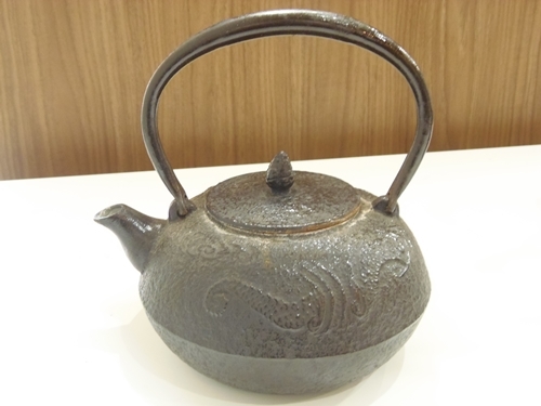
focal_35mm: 42
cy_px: 203
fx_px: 656
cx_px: 270
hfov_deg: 44.8
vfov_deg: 34.3
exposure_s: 1/8
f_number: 3.6
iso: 400
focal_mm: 7.8
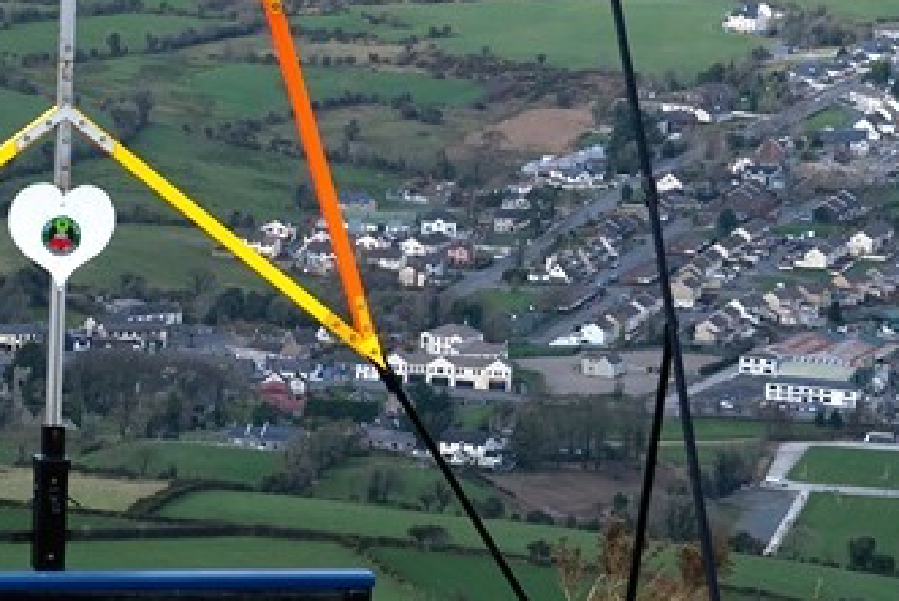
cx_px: -315
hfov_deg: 9.9
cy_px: 111
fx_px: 5096
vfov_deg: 6.7
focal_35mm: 204
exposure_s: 1/1100
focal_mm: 50
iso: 400
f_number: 5.6
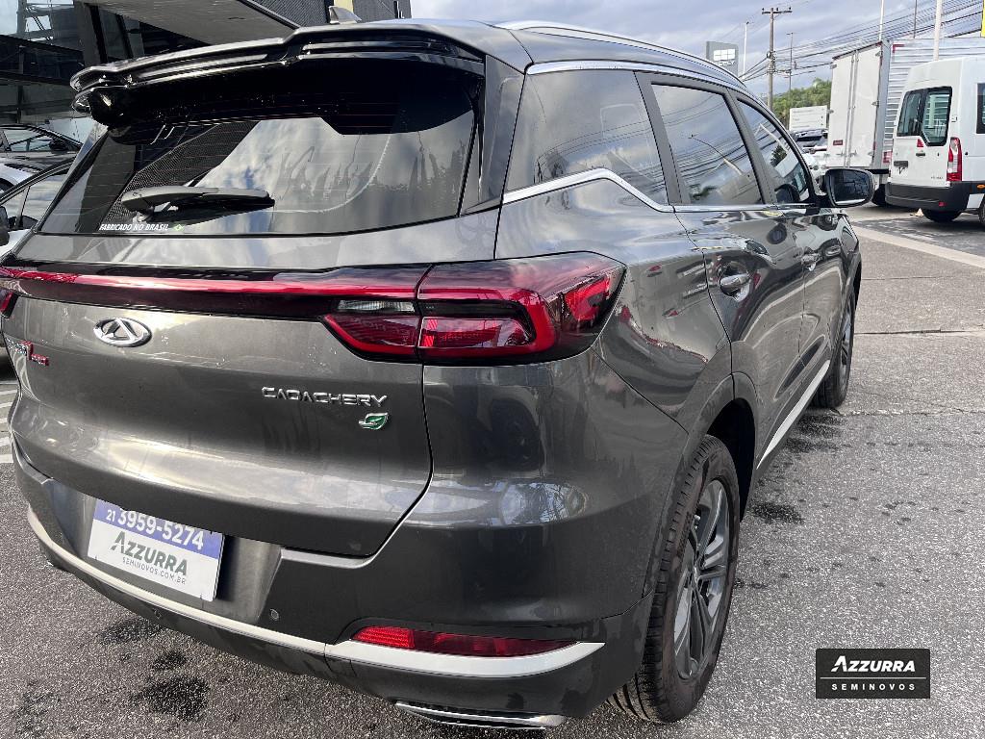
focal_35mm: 26
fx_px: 740
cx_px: 492
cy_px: 370
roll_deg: +4.6
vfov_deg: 53.1
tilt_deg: -16.9
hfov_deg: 67.3
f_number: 1.6
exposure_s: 1/290
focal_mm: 5.1
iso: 50
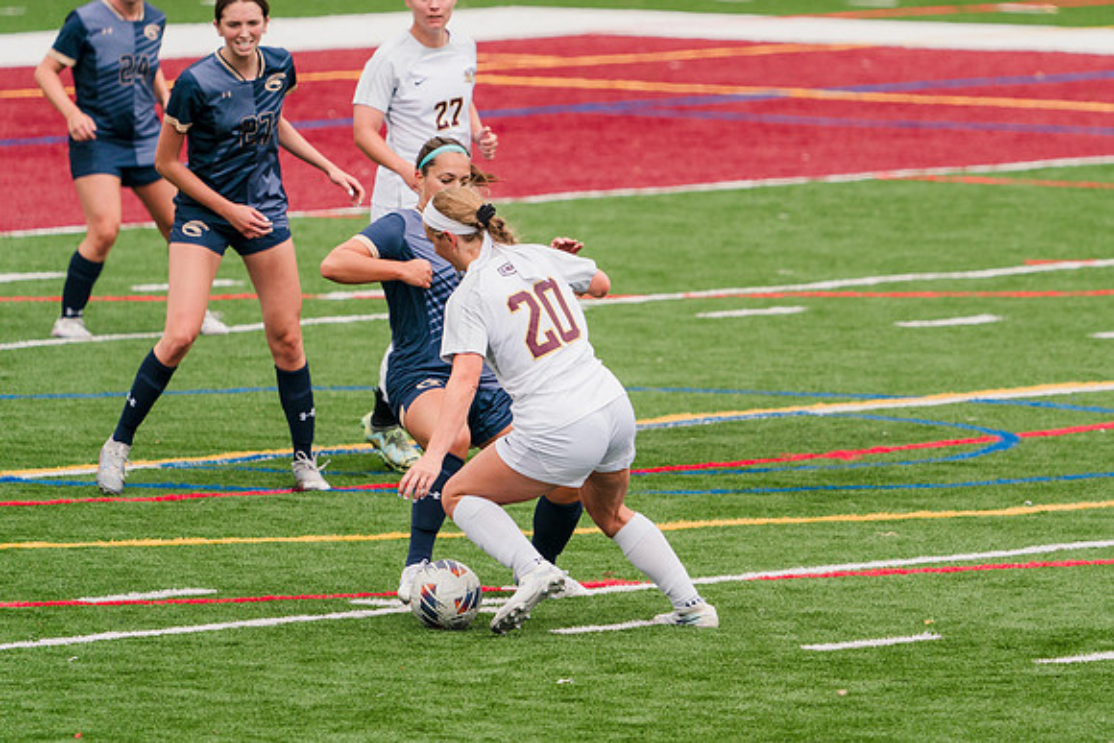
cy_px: 307
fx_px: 18686
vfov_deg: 2.3
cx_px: 733
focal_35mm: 604
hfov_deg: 3.4
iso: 500
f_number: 6.3
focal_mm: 459
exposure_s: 1/1600
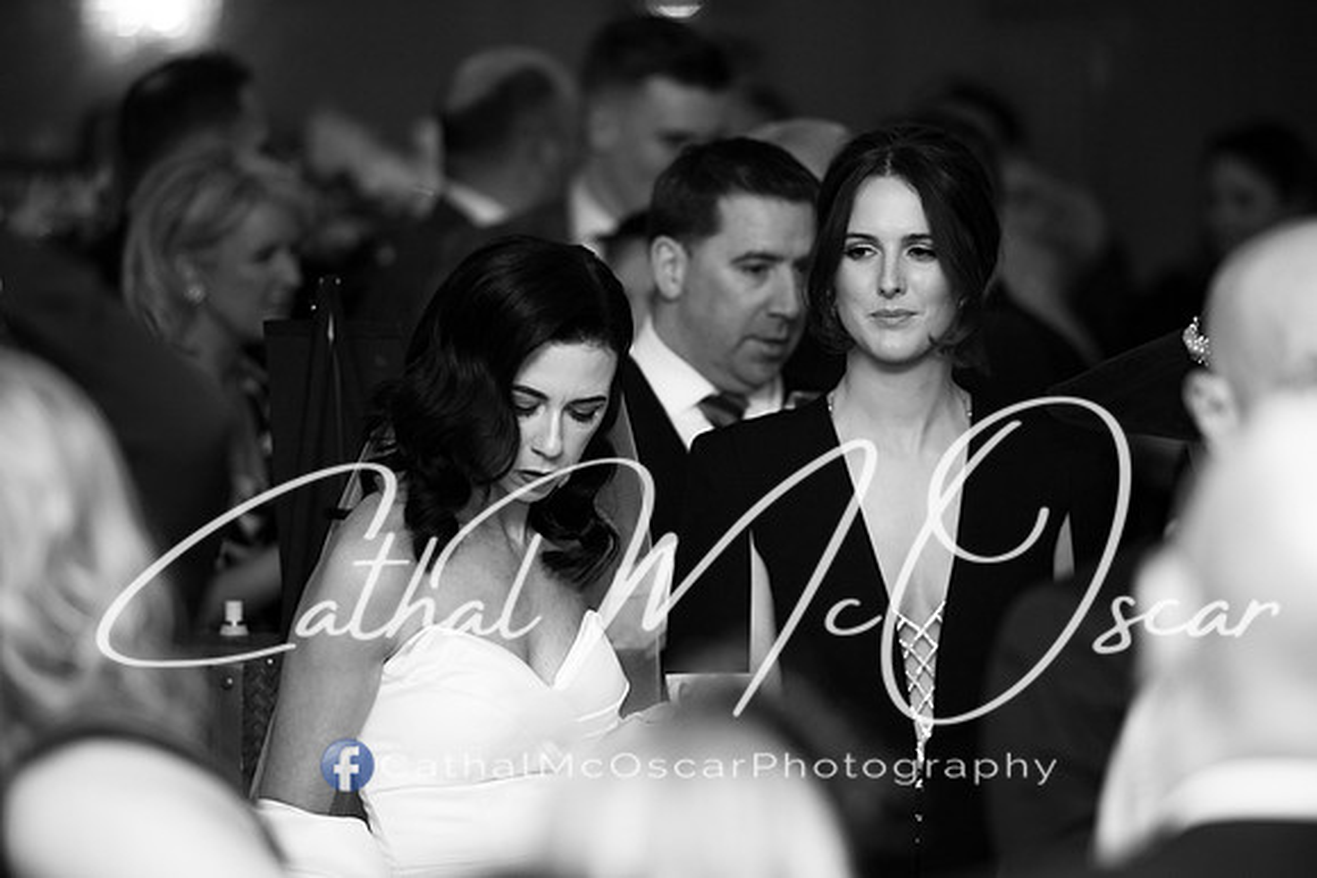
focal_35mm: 200
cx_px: 658
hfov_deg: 10.3
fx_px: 7318
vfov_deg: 6.9
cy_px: 439
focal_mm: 200
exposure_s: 1/250
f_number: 2.8
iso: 100
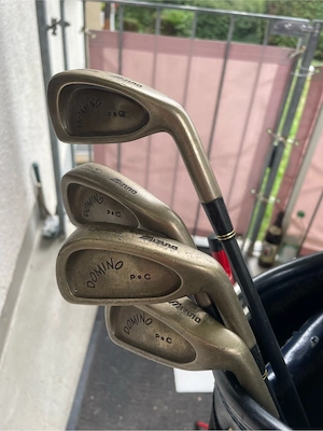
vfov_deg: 67.3
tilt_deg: -33.5
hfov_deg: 53.1
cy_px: 216
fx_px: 323
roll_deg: -4.4
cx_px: 162
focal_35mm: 26
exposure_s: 1/127
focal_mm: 4.2
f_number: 1.6
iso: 32
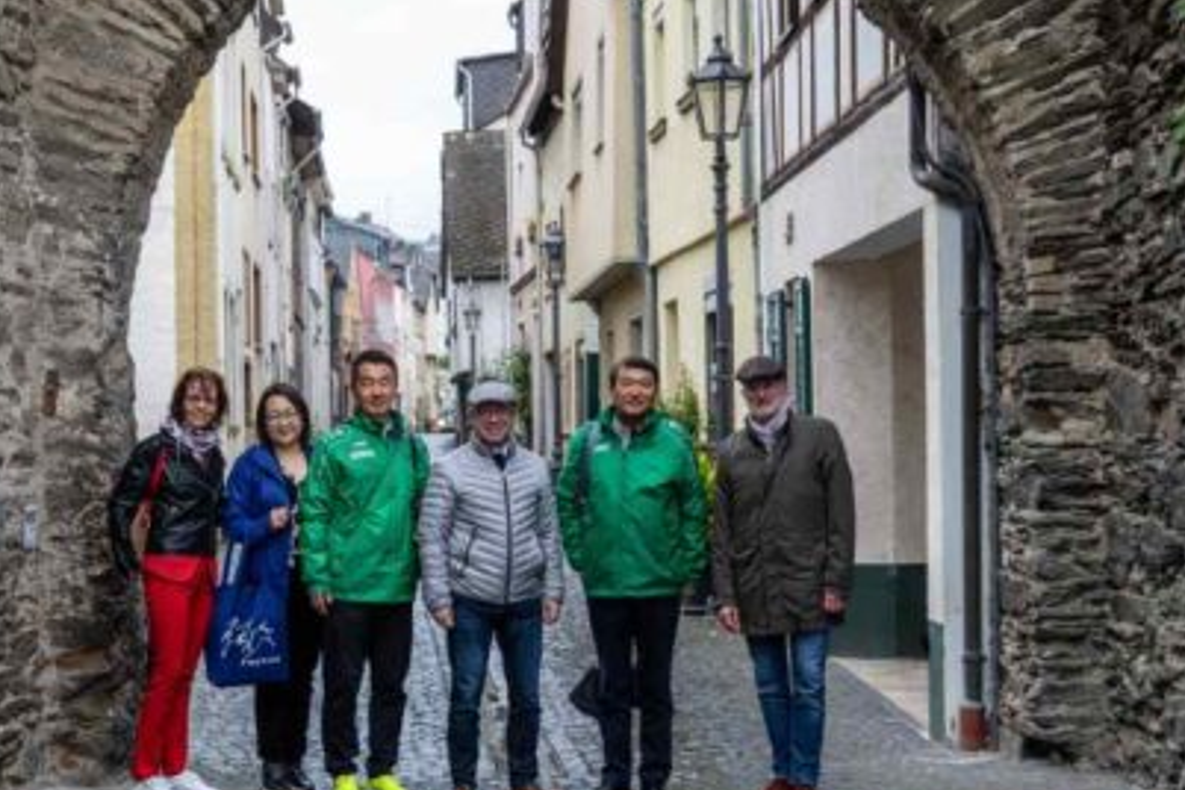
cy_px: 460
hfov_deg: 33.8
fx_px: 1942
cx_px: 448
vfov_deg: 23.0
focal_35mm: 59
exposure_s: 1/60
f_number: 4
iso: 200
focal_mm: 28
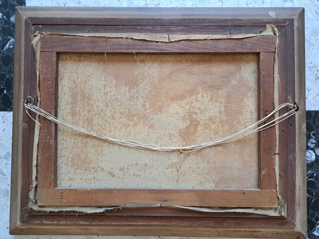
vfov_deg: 56.8
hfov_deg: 71.6
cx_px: 160
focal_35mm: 24
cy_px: 120
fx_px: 221
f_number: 1.8
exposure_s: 1/50
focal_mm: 5.23
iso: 160
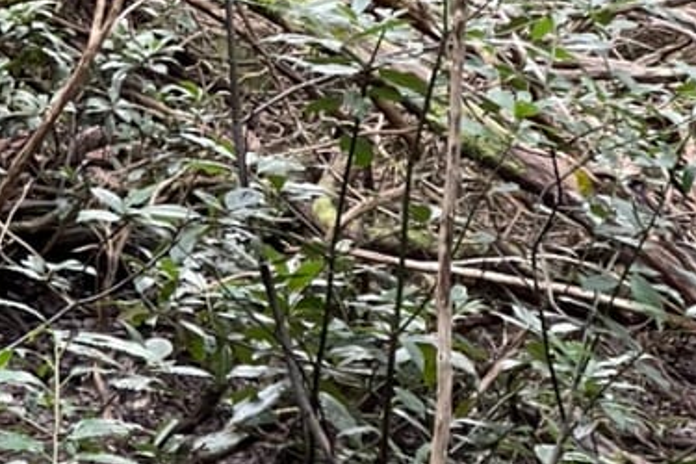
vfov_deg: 7.5
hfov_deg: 11.2
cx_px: 22
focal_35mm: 182
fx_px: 3518
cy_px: -115
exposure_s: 1/60
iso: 320
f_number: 2.2
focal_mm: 7.5
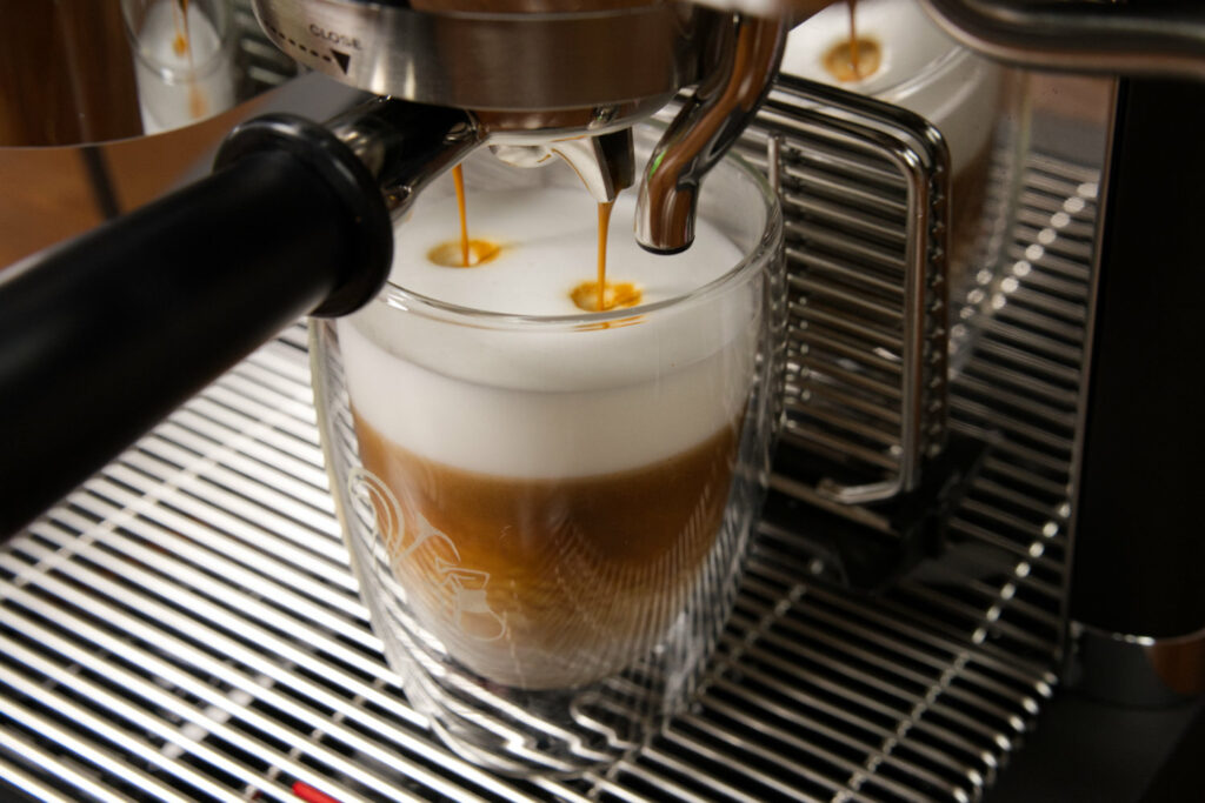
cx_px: 602
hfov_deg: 35.0
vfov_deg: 23.8
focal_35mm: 57
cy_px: 402
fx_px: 1908
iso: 2500
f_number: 8
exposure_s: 1/100
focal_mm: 57
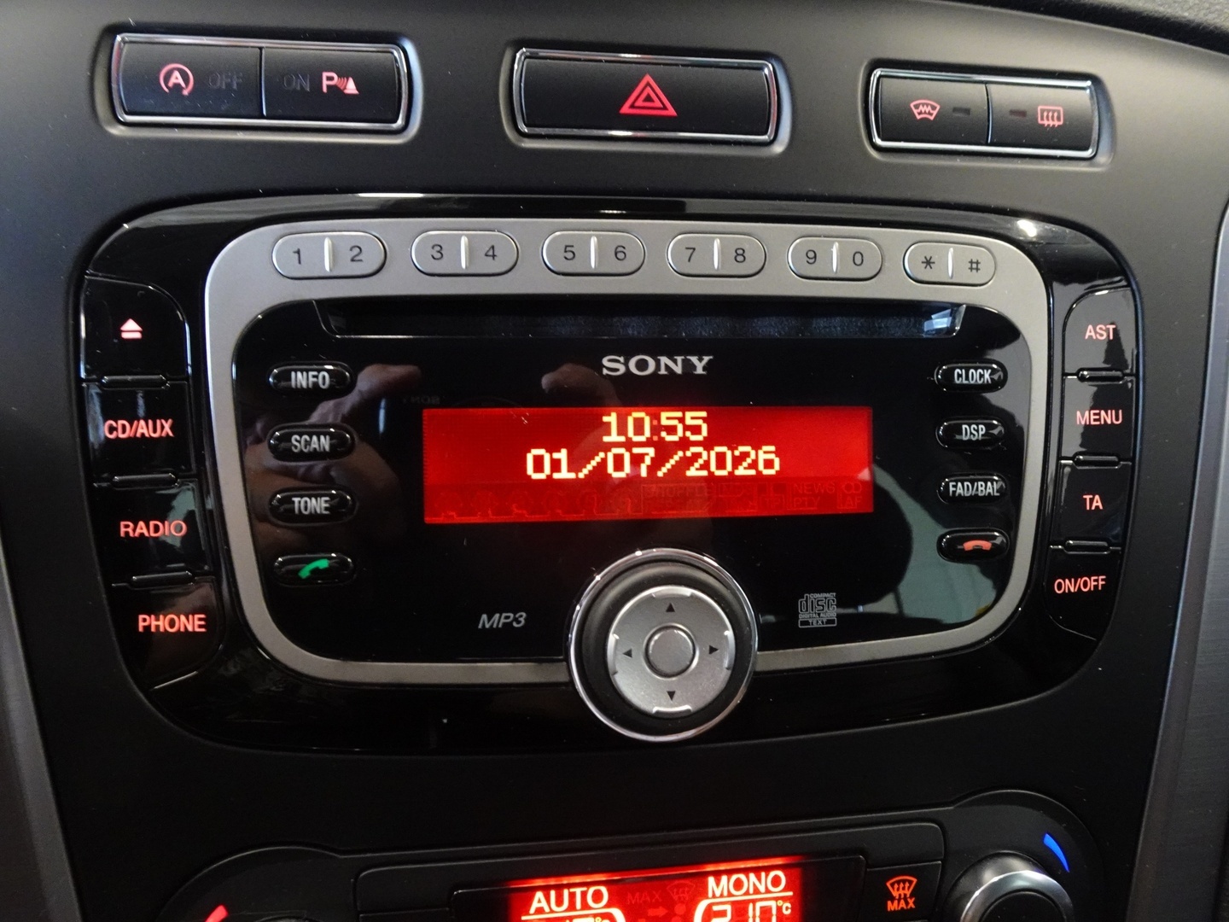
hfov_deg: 71.6
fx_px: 852
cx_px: 614
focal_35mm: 24
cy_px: 461
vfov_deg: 56.8
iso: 800
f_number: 3.5
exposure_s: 1/13
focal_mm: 4.25
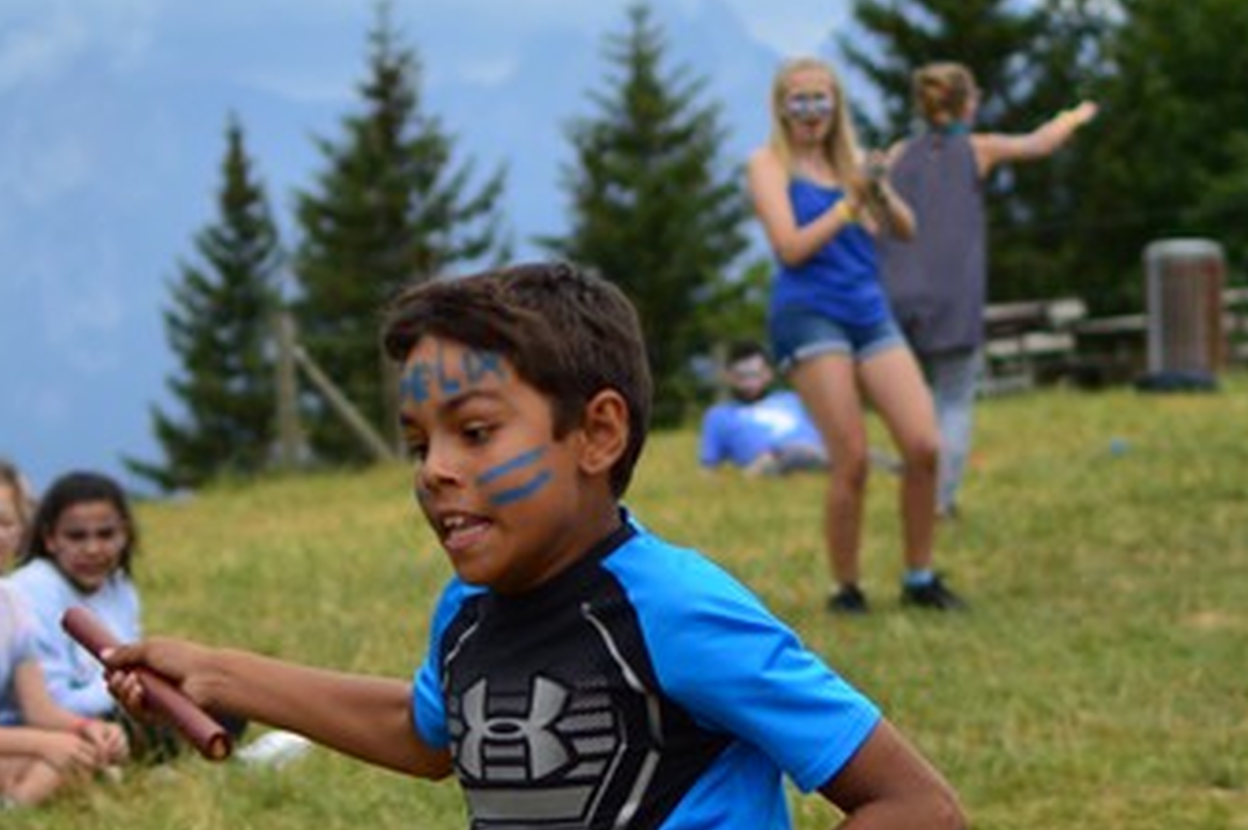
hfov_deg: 12.9
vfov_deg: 8.6
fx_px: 5525
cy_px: 506
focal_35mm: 160
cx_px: 459
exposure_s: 1/2500
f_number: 2
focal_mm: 35
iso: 100
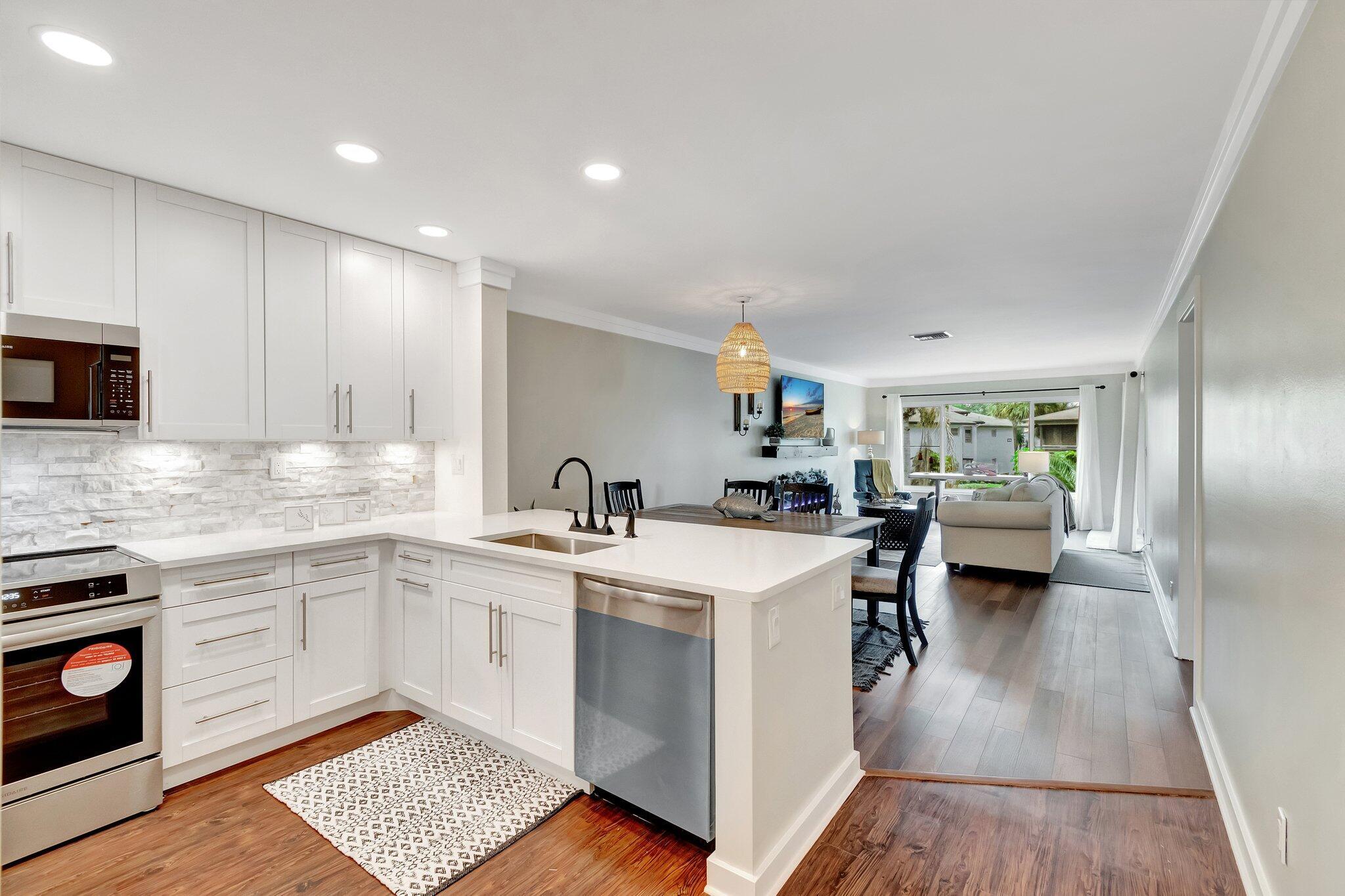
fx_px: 560
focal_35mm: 15
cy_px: 448
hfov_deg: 100.4
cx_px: 672
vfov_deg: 77.3
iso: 1100
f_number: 8
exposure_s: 1/15
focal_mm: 10
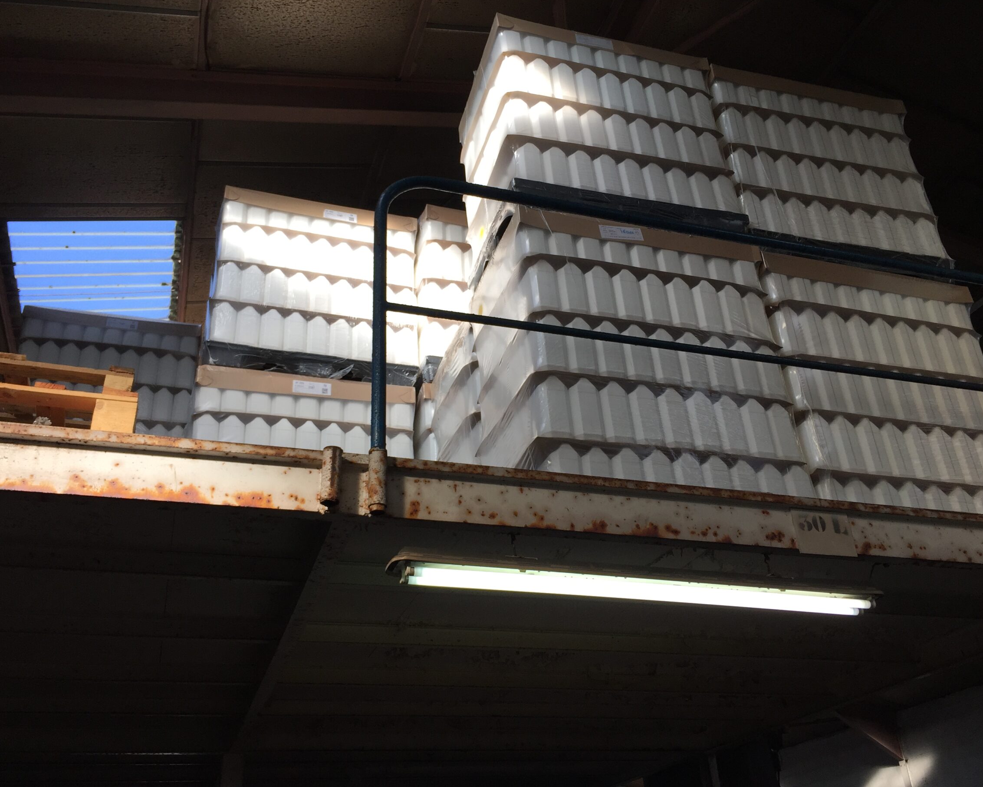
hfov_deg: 55.7
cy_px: 370
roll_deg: +0.6
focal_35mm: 32
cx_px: 493
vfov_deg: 45.8
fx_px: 931
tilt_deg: +31.0
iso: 32
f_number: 2.2
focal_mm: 4.15
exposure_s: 1/319
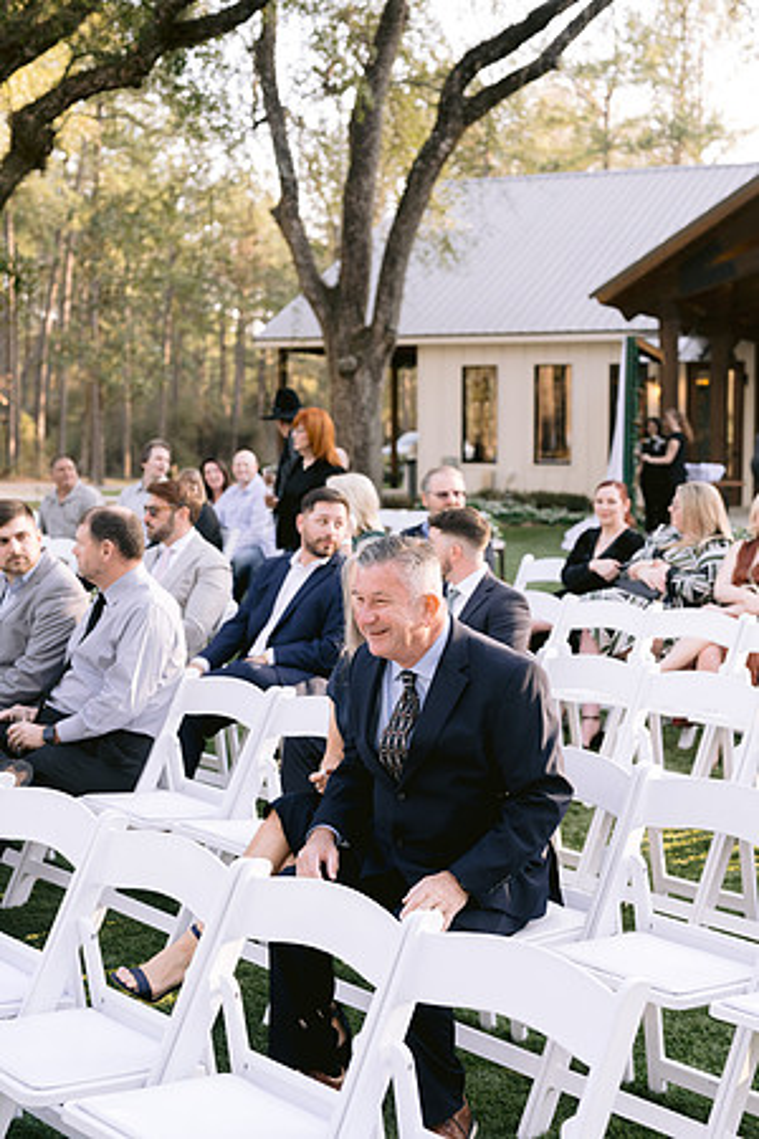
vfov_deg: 39.6
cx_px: 380
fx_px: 1581
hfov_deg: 27.0
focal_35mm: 50
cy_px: 570
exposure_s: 1/250
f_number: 4
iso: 400
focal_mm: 50
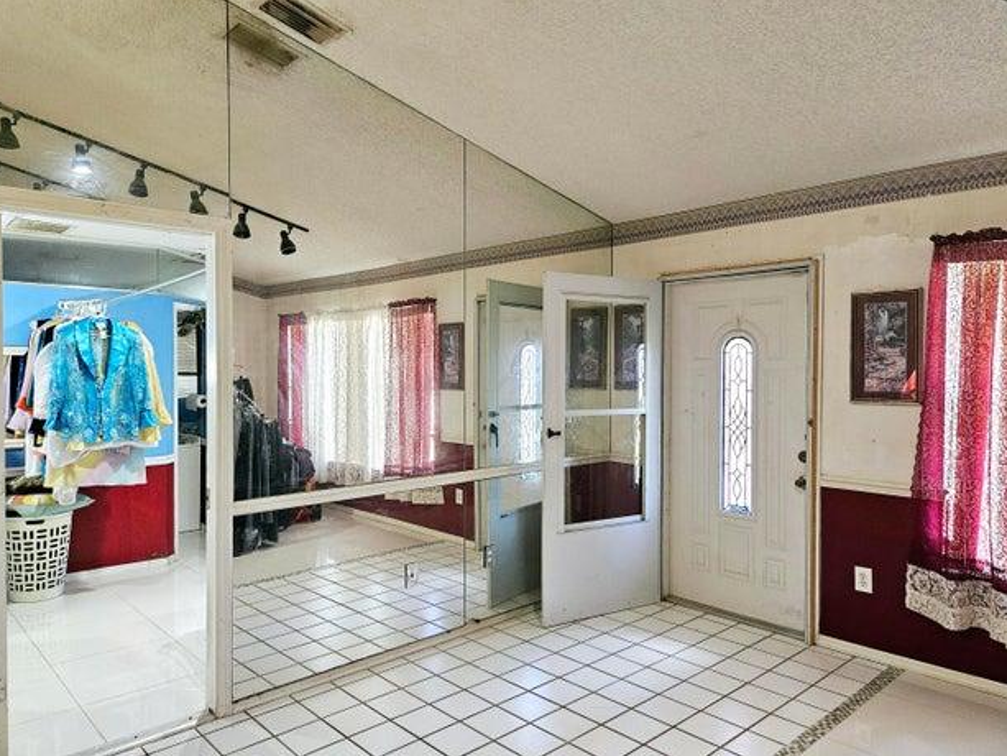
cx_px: 488
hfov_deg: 71.6
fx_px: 698
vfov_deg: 56.8
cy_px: 390
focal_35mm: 24
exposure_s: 1/120
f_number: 1.8
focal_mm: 5.4
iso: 800
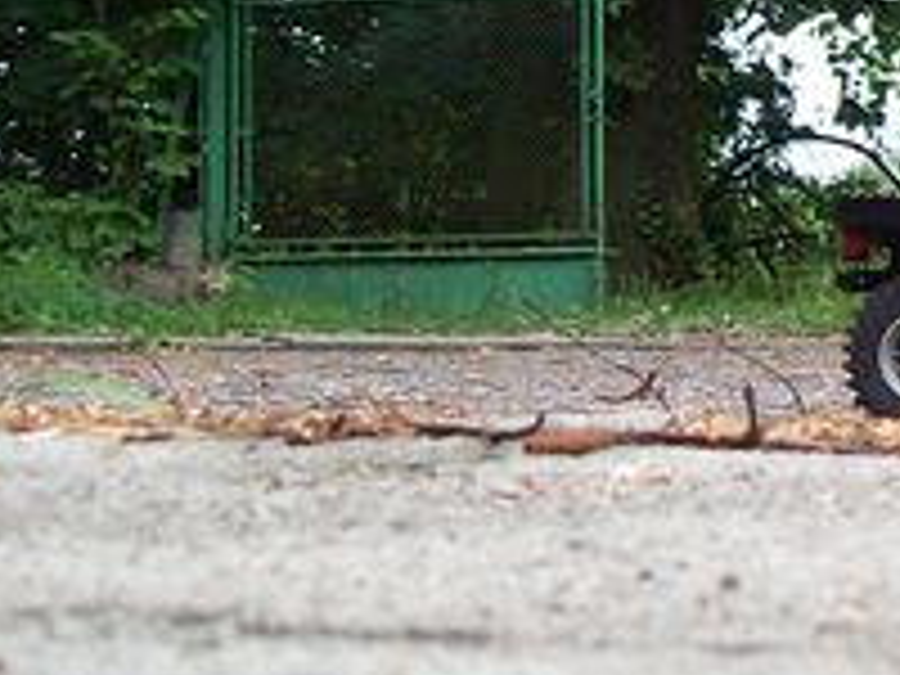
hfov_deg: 15.9
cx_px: 1278
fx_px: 2990
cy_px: 130
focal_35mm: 115
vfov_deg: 12.8
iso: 80
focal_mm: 6
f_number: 2.7
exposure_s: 1/275
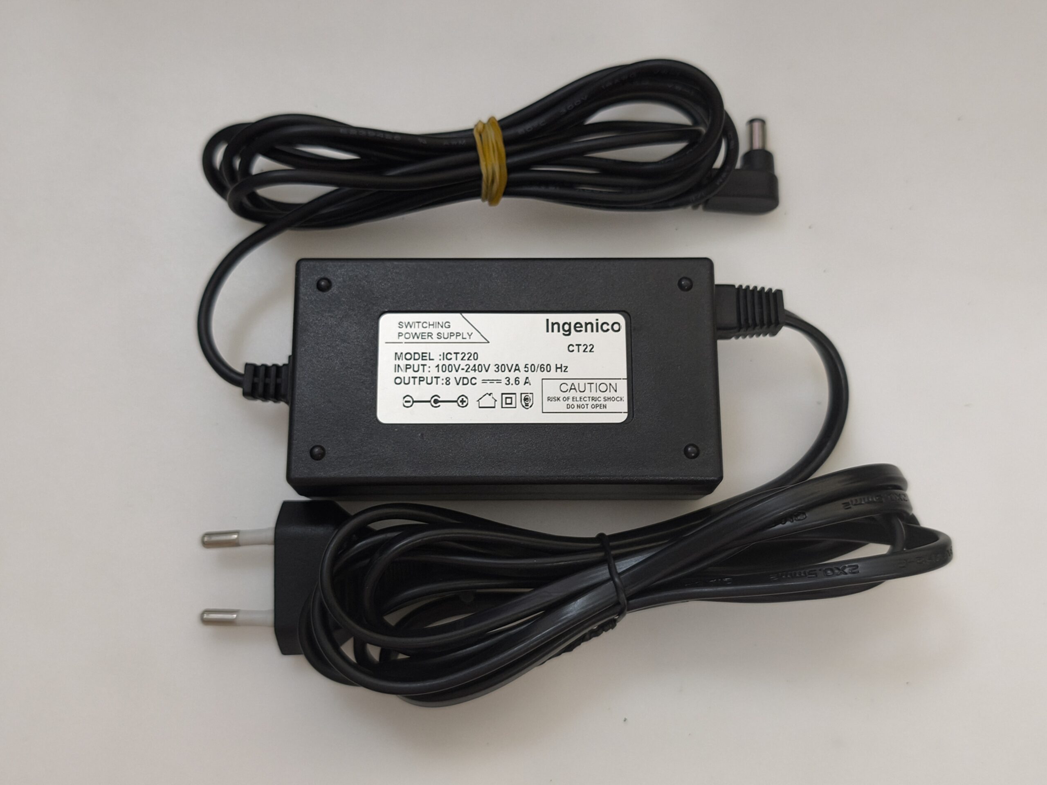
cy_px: 392
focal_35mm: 35
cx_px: 524
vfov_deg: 40.7
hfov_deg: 52.6
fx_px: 1059
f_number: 1.6
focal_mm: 6.57
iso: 400
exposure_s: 1/50
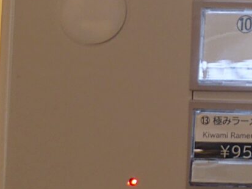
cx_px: 567
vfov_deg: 6.9
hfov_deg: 8.7
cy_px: -135
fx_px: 1536
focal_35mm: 211
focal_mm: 17
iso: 200
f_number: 2.8
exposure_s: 1/60
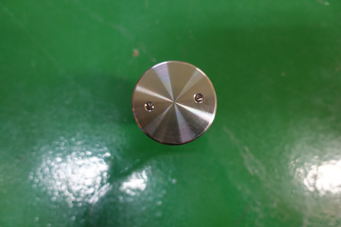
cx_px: 170
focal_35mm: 24
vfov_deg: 53.1
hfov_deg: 73.7
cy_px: 114
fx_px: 227
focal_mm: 8.8
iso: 640
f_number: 1.8
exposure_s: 1/30
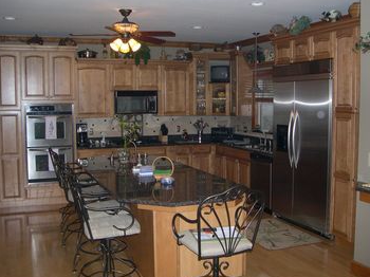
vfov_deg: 35.9
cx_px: 192
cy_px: 143
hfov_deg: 46.8
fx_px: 427
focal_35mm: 40
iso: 400
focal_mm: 8
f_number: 2.8
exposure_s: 1/60
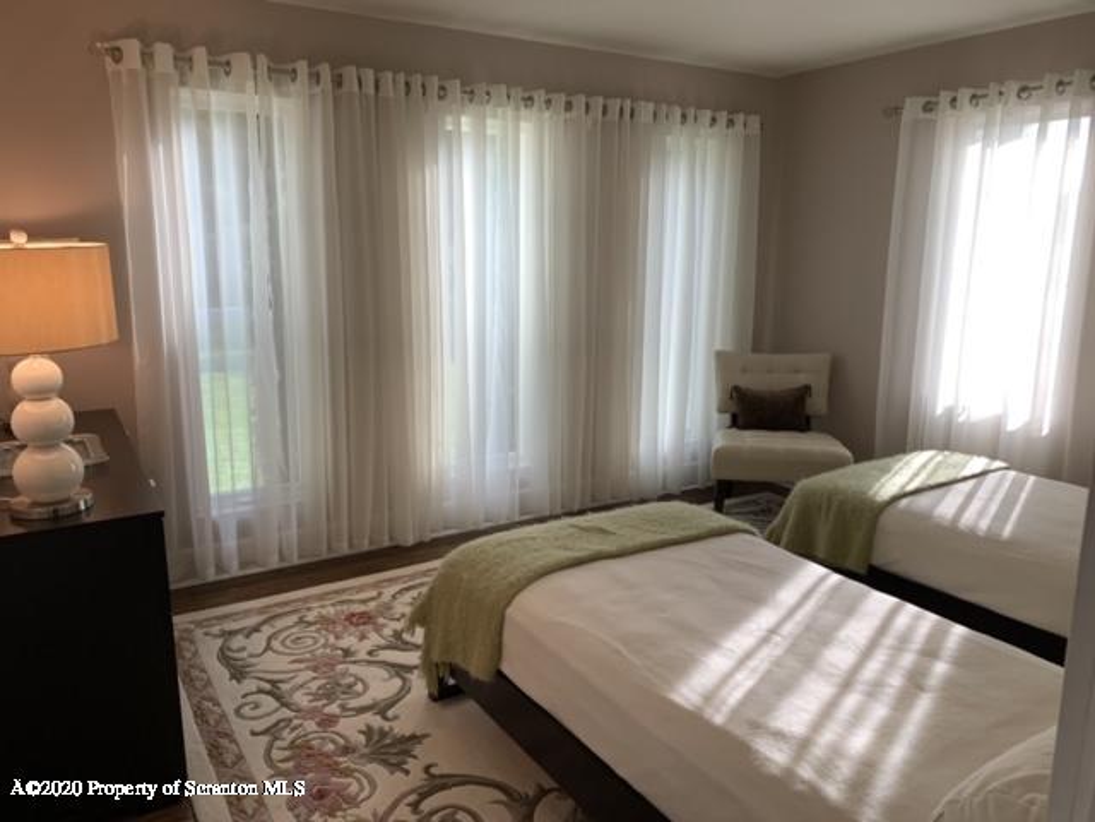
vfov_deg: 53.1
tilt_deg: -11.2
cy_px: 411
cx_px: 548
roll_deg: -0.7
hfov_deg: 67.3
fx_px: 822
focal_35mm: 26
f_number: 1.8
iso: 40
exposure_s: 1/120
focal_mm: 4.25
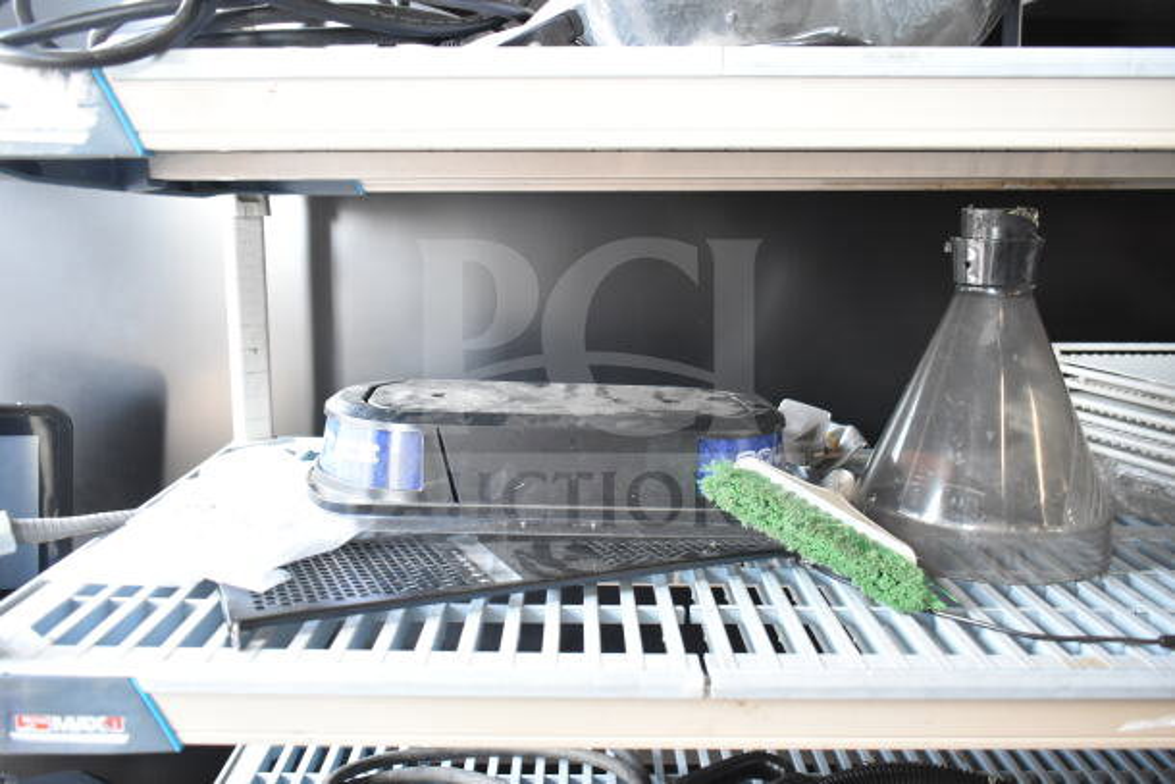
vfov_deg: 40.0
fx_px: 1077
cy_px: 392
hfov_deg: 57.2
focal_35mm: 33
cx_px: 588
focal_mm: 22
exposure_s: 1/80
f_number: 4.5
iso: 1600
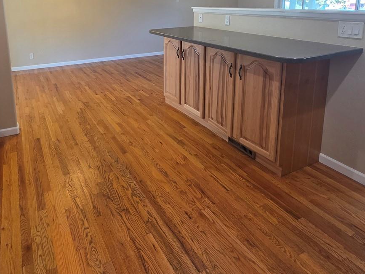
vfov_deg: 52.3
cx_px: 138
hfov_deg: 70.5
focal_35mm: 24
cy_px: 46
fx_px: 253
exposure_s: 1/120
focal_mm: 2.2
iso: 160
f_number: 1.9
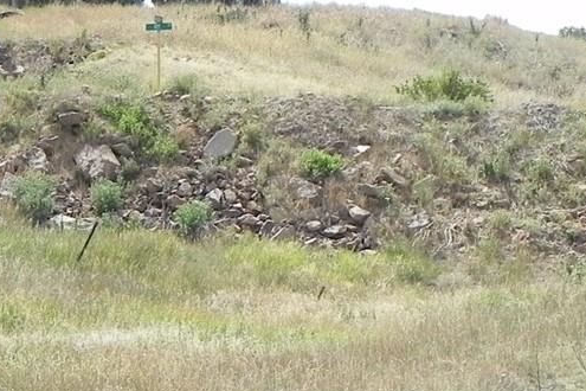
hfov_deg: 7.2
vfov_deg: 4.8
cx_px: 140
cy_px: 578
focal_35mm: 286
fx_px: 4655
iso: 160
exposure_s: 1/446
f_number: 5.6
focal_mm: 15.1
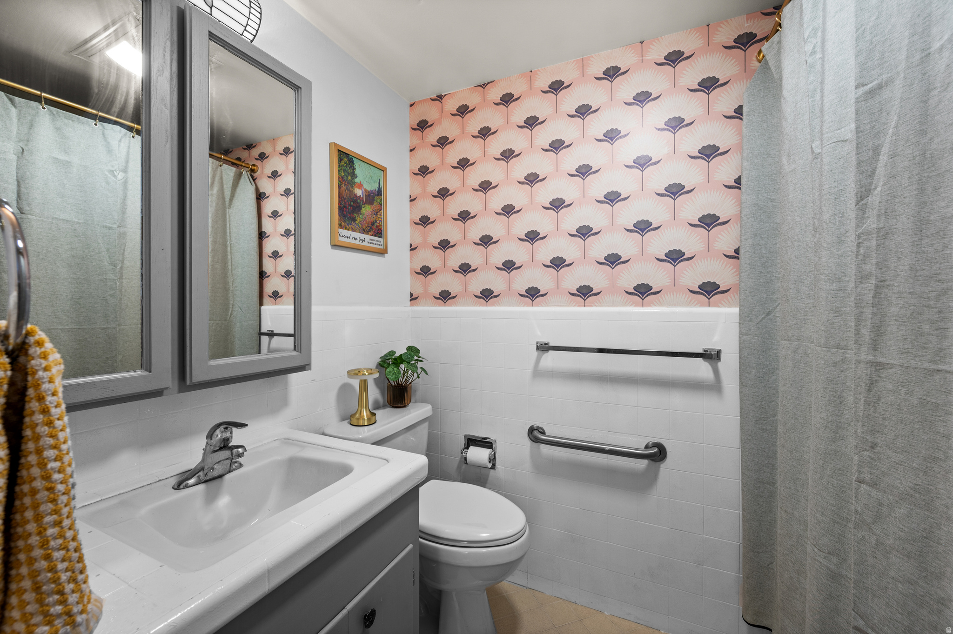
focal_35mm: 14
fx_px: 370
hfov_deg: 104.3
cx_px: 476
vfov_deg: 81.1
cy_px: 317
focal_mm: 14
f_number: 7.1
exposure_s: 1/6
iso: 500
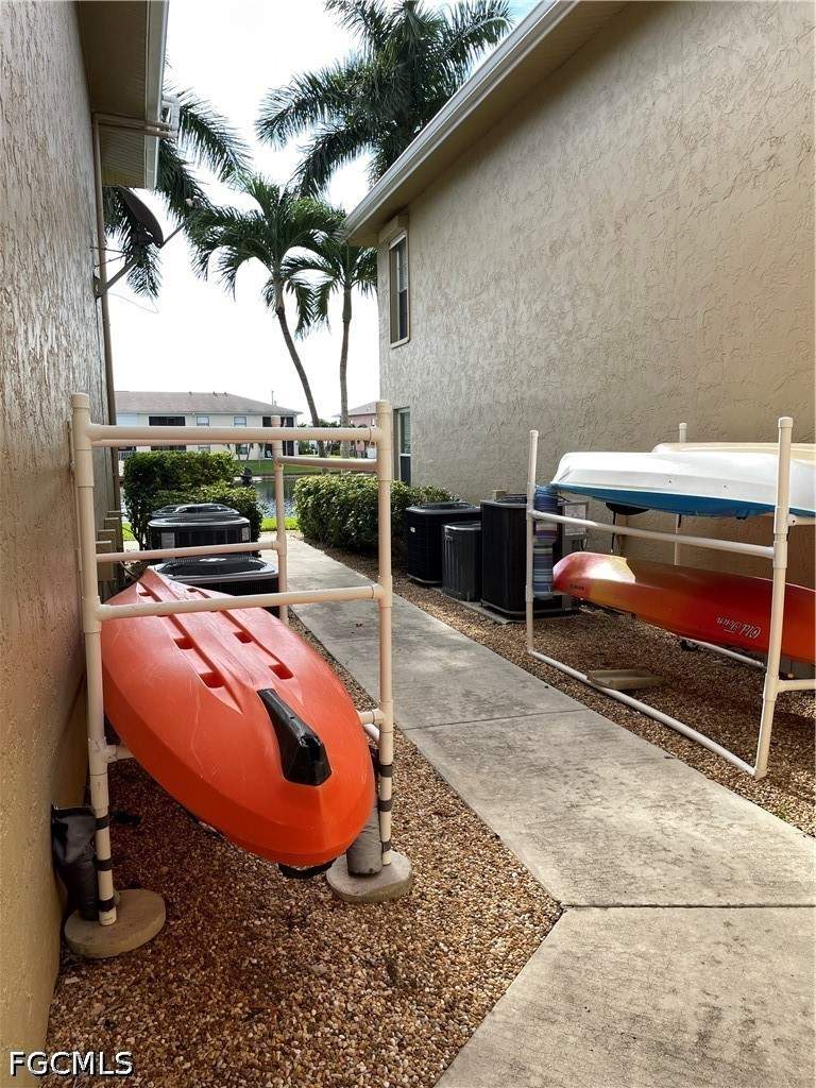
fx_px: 817
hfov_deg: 53.1
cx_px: 408
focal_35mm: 26
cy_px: 544
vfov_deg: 67.3
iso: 32
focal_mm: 4.2
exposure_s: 1/1435
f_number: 1.6
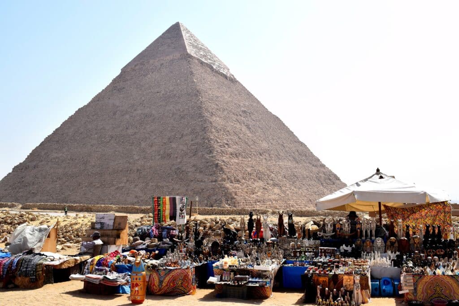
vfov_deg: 31.9
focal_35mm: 42
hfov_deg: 46.4
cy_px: 153
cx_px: 230
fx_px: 536
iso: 220
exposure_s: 1/500
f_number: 11
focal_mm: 28
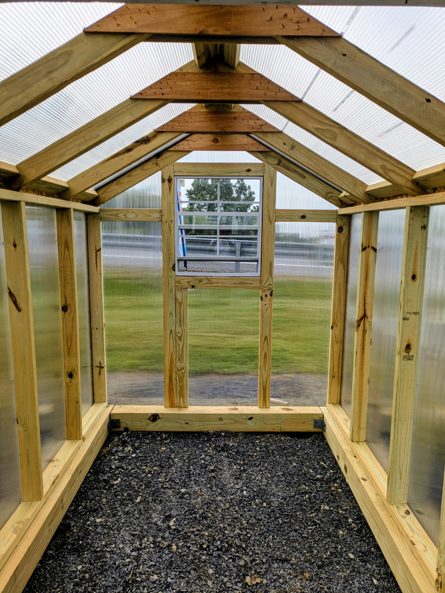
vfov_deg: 69.4
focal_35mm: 25
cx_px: 222
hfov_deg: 54.9
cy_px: 296
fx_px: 428
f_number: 1.89
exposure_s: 1/1481
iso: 50
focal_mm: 5.43
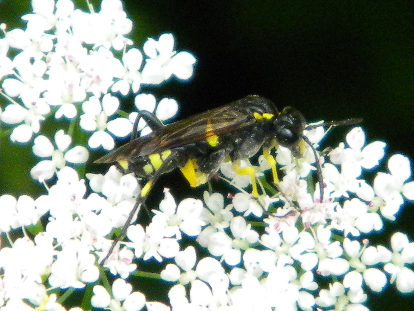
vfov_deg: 8.1
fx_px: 2189
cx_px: 207
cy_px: 156
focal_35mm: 183
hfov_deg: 10.8
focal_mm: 33.1
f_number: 5.2
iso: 365
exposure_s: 1/500
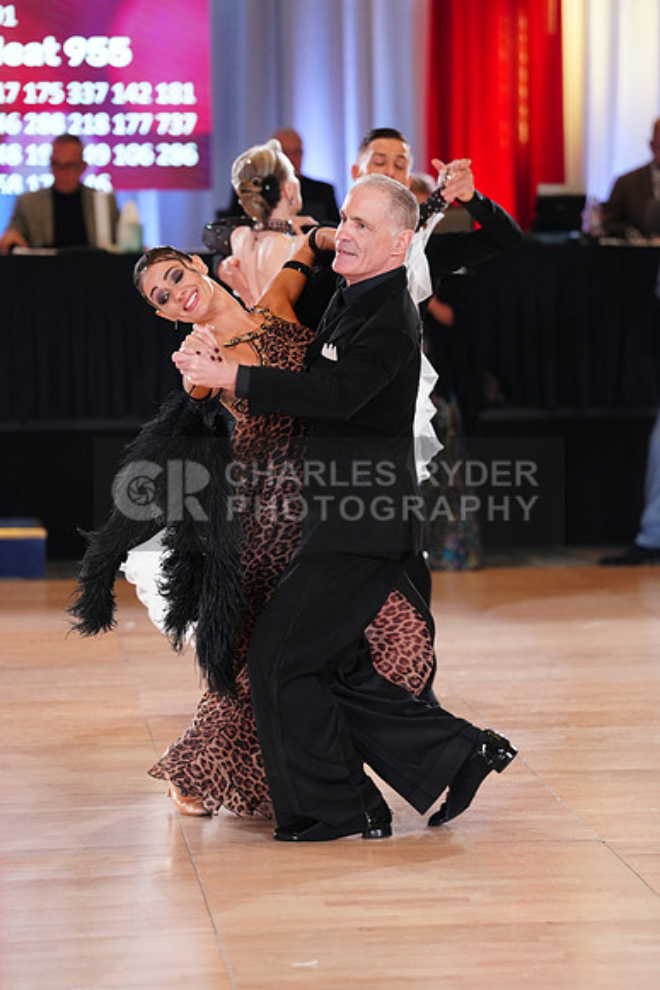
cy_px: 495
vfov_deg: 15.0
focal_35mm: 137
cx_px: 330
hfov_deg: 10.0
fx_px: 3765
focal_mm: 137
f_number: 3.2
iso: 2500
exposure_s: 1/500
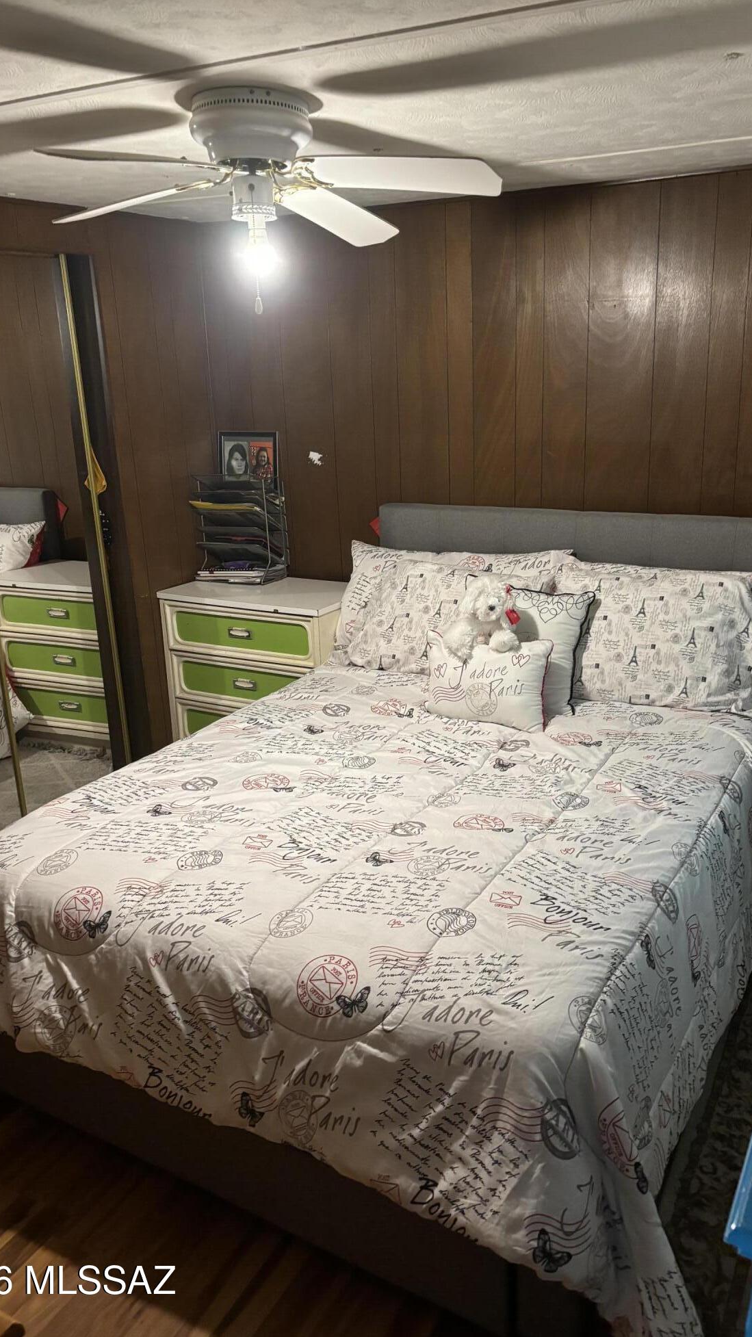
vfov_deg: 66.1
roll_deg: +1.2
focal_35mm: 29
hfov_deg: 40.1
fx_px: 1028
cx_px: 409
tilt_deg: -18.5
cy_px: 659
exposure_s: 1/60
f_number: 1.6
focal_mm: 5.96
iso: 400
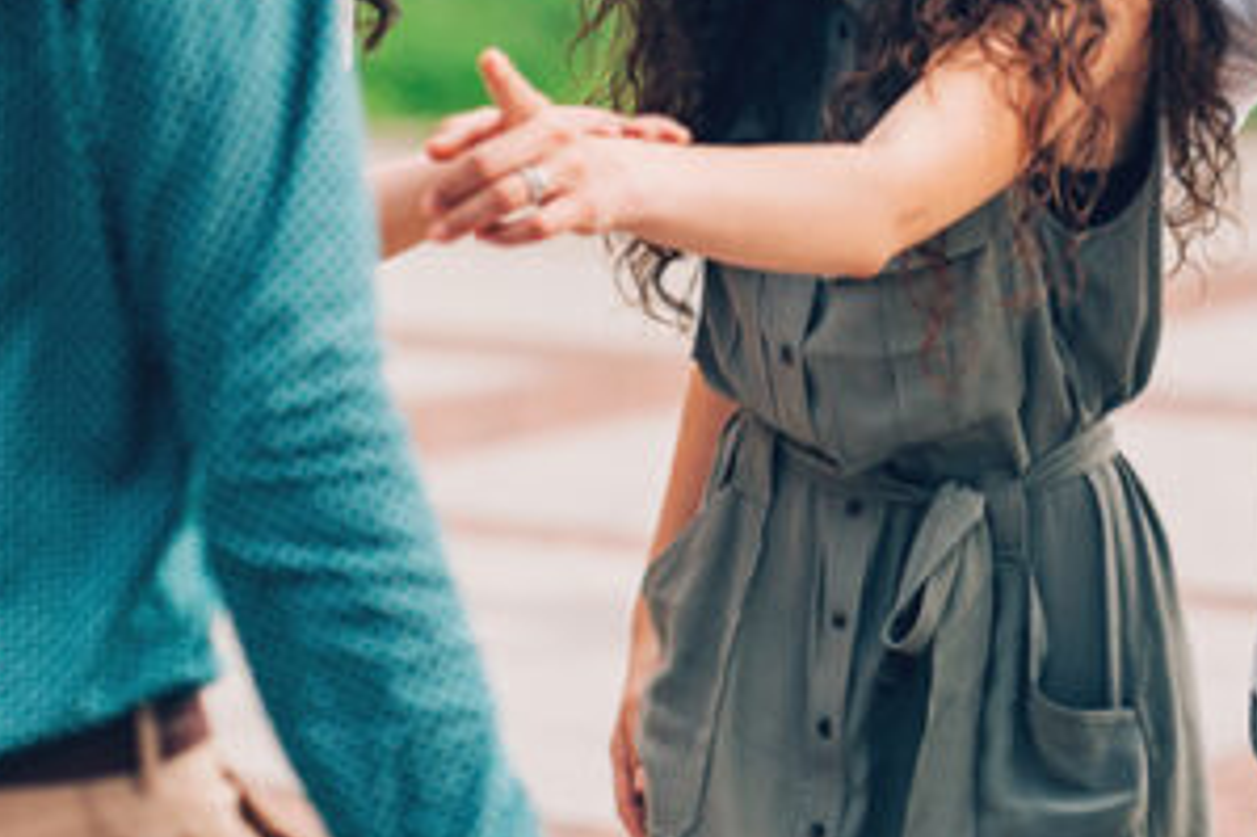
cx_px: 542
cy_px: 162
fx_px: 6351
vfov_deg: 7.5
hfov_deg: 11.3
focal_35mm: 182
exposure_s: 1/1000
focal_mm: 85
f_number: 2.2
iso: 320
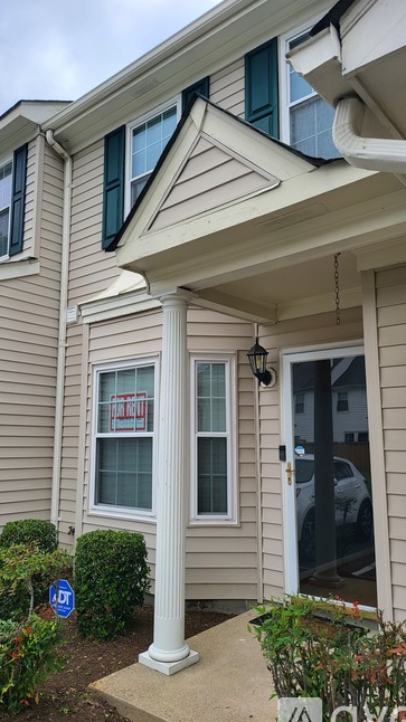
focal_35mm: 27
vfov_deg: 69.9
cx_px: 179
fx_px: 517
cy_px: 369
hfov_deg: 42.8
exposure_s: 1/389
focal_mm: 5
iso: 40
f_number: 1.8
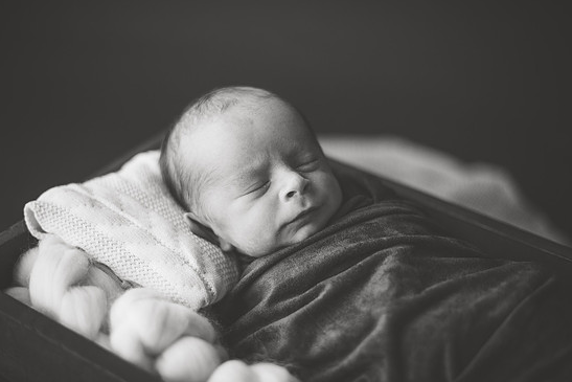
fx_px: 842
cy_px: 191
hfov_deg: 37.5
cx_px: 282
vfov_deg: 25.5
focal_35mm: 53
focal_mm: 50
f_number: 1.8
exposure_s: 1/640
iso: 200
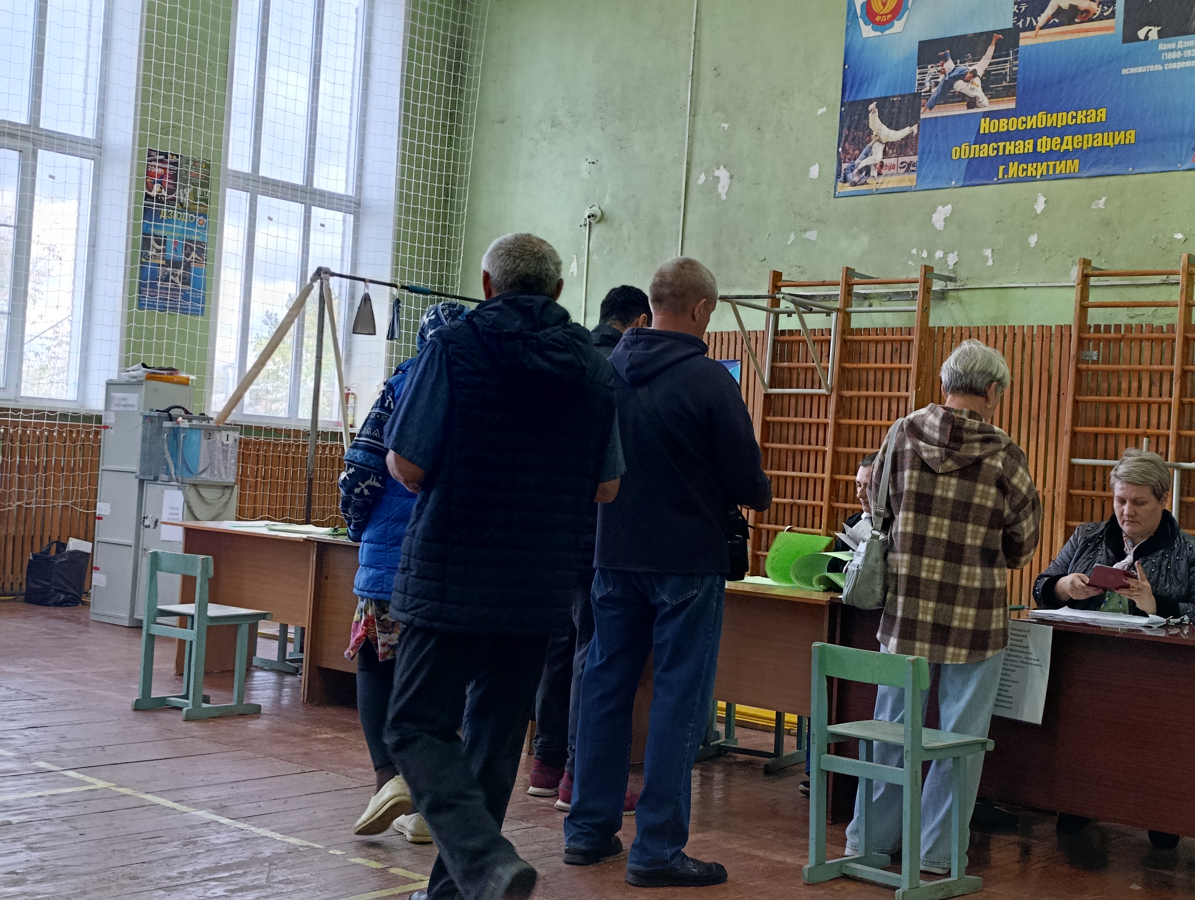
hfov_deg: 41.2
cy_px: 450
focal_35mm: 46
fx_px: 1590
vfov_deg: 31.6
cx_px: 598
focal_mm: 6.11
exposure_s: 1/100
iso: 766
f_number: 1.65
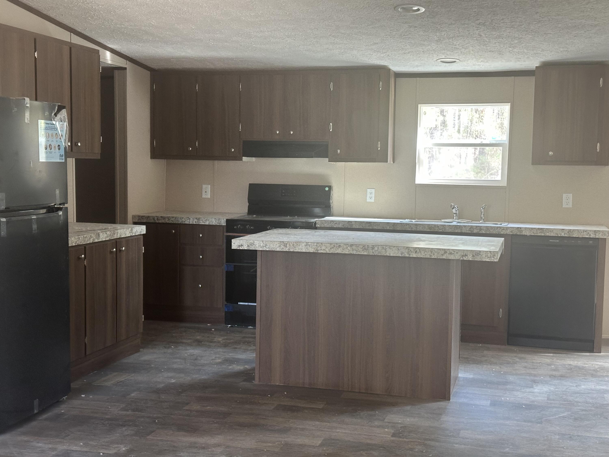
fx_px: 844
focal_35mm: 48
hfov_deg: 39.7
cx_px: 304
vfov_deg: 30.3
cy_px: 228
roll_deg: -1.1
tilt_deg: -5.0
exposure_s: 1/60
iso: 250
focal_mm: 6.86
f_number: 1.78
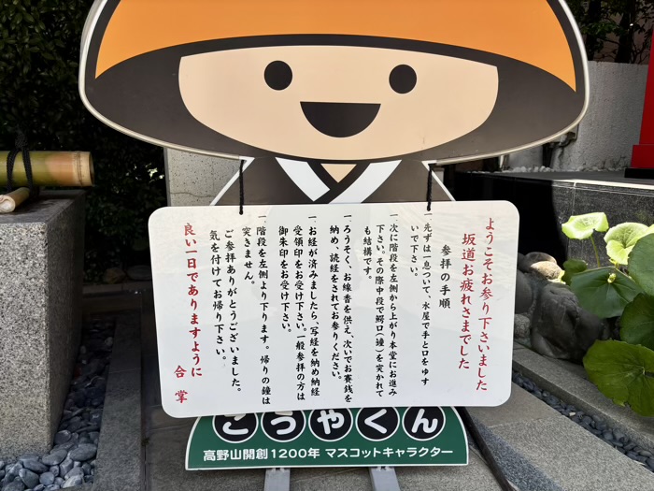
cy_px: 246
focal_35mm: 26
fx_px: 491
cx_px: 327
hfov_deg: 67.3
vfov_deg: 53.1
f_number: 1.6
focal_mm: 5.96
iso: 50
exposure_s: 1/799
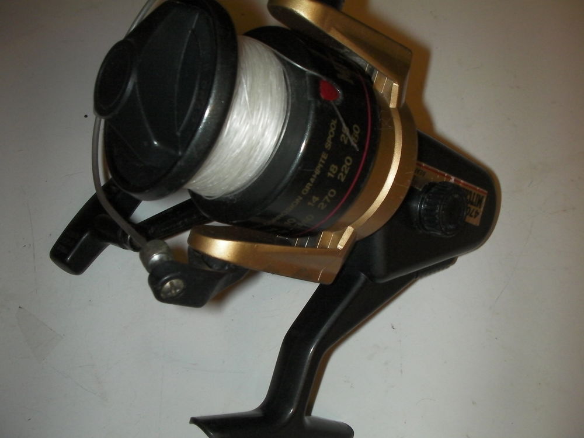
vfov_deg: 37.7
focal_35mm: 38
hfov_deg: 49.0
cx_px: 292
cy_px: 219
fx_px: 641
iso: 200
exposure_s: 1/30
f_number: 5.6
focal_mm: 6.3
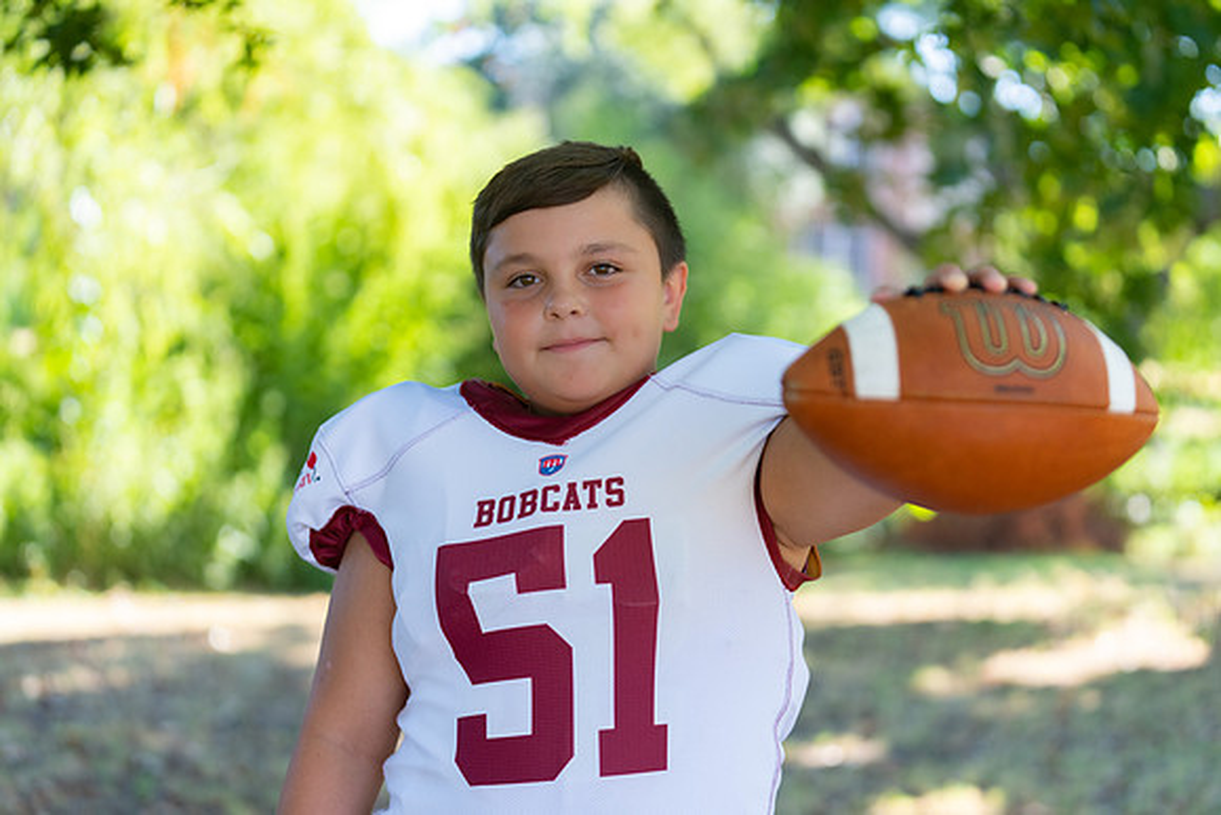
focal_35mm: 70
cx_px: 610
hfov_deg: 28.8
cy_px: 408
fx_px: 2375
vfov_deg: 19.5
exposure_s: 1/320
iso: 200
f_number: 2.8
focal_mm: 70
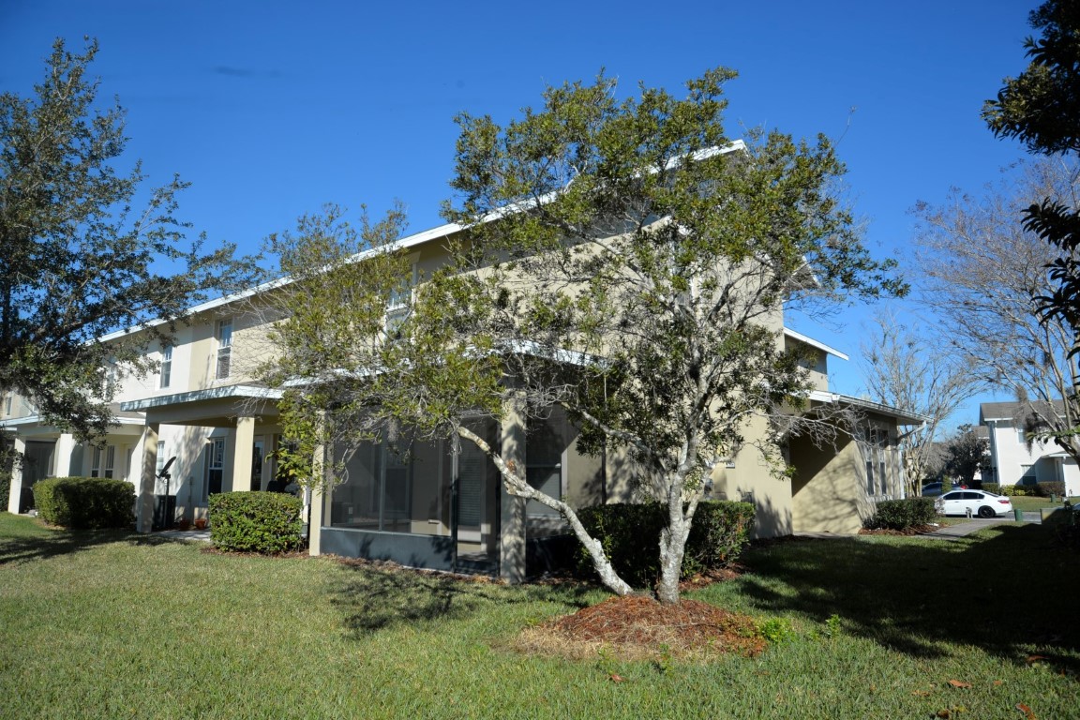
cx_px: 540
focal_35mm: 24
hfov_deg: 73.7
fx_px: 720
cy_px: 360
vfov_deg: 53.1
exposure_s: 1/400
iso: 200
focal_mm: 24
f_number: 10
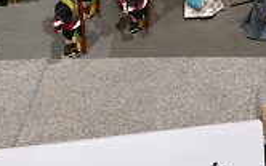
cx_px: 256
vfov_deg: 12.7
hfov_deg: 20.2
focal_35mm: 100
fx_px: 725
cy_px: -52
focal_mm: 4.15
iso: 40
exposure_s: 1/30
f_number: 2.2
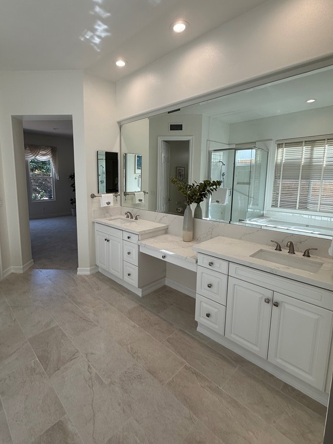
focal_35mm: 17
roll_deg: -0.9
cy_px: 208
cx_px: 142
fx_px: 218
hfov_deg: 74.3
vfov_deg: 90.9
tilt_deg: -7.9
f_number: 2.2
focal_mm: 2.22
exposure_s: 1/120
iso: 64
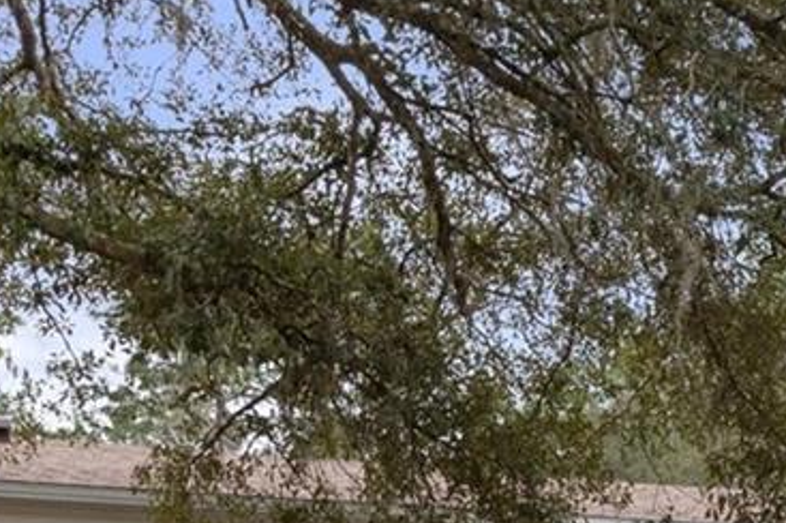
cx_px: 1135
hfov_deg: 18.7
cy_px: 883
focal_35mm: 98
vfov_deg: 12.9
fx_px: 2142
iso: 320
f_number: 8
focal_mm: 15
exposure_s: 1/60
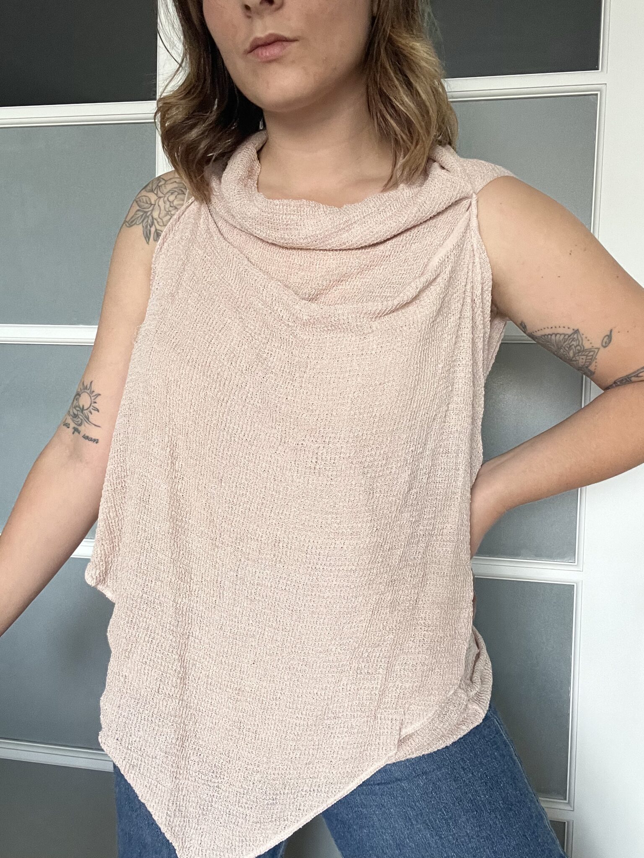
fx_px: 744
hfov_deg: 46.8
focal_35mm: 30
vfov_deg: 60.0
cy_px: 429
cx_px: 322
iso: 200
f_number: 2.2
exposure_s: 1/60
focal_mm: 2.71
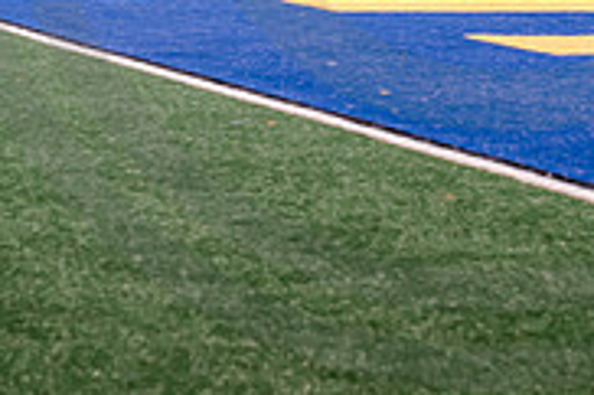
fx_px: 3264
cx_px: 496
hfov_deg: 10.4
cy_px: -188
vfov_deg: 6.8
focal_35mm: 198
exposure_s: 1/160
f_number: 4
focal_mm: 62
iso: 2500
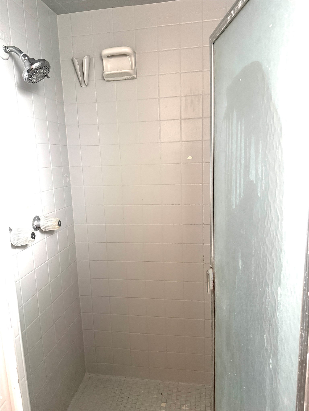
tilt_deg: -9.9
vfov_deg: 71.6
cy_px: 206
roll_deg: +1.9
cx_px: 154
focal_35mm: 24
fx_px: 286
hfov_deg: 56.8
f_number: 1.78
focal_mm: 6.76
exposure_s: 1/40
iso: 640
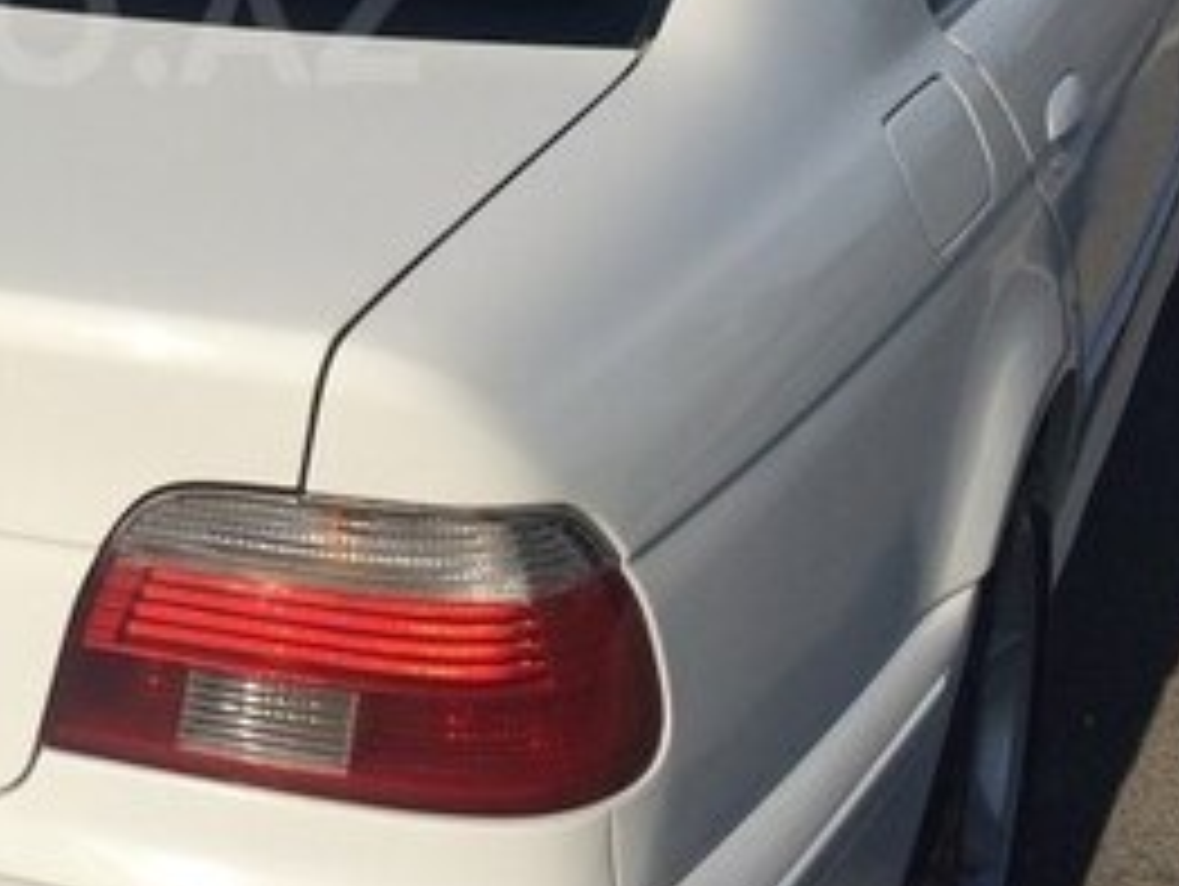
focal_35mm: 73
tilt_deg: -13.9
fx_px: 2489
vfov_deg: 19.6
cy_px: 16
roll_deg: +1.3
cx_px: -40
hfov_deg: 25.2
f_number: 2.2
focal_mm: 4.15
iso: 40
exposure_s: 1/5882
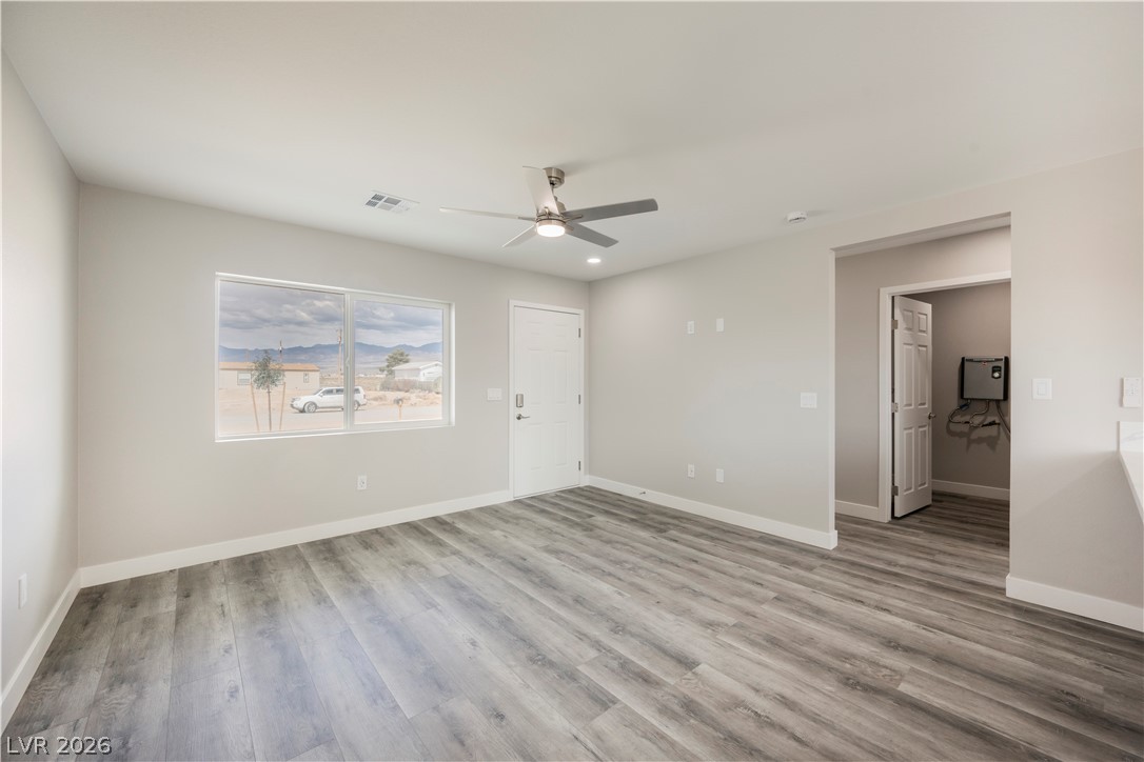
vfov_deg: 81.2
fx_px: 445
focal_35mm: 14
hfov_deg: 104.3
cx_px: 572
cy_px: 381
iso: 400
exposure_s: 1/640
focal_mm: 14
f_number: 8
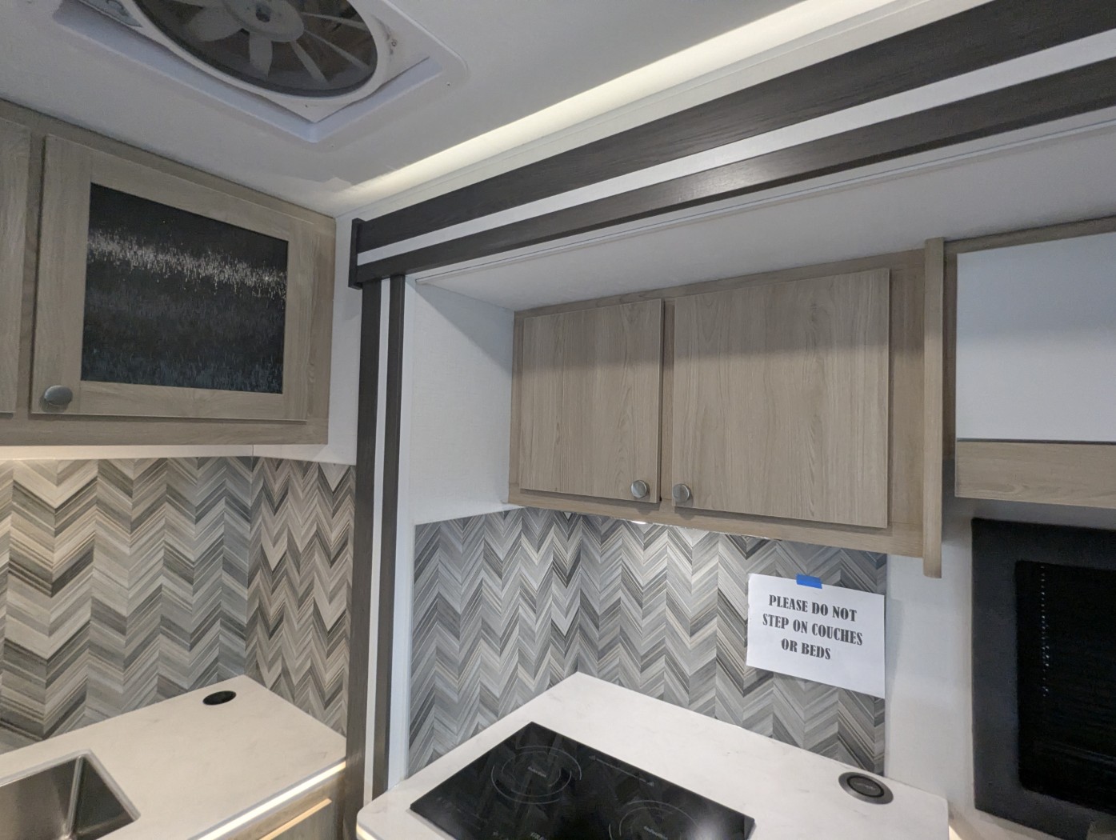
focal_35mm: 16
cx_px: 558
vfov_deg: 78.2
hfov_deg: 94.4
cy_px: 420
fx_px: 516
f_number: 2.2
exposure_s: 1/161
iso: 365
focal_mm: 2.35
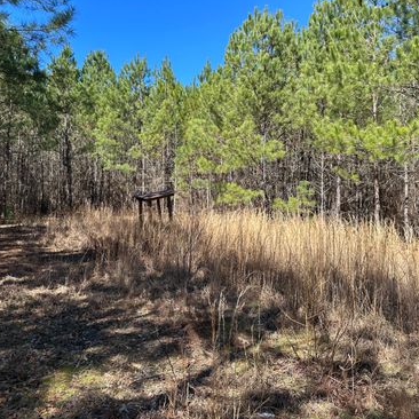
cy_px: 210
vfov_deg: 55.6
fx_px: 397
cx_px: 195
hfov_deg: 55.6
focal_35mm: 29
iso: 80
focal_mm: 6.86
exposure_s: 1/1304
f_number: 1.78
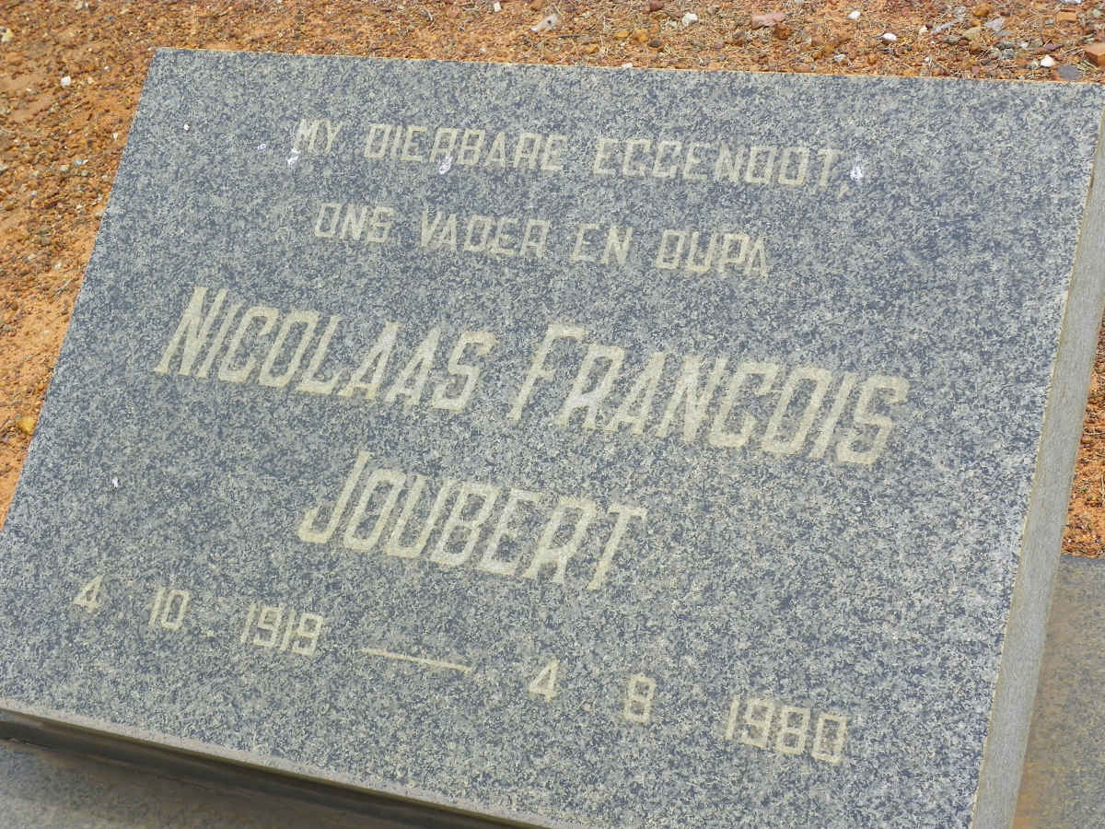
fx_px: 1915
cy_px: 414
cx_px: 552
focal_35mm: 60
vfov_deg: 24.4
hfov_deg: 32.2
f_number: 5
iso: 64
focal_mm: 10.7
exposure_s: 1/160
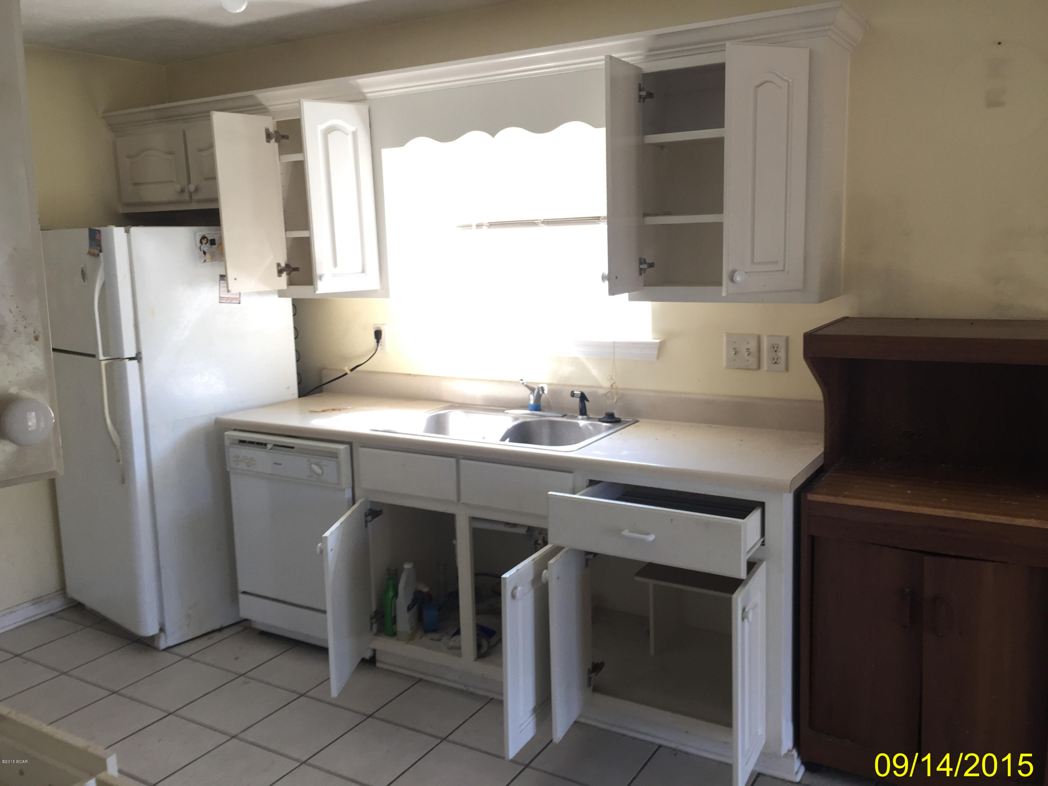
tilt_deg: -7.8
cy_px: 393
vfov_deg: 48.2
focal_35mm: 29
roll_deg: +1.2
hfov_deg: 61.7
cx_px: 524
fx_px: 878
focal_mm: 4.15
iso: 64
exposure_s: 1/30
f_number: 2.2
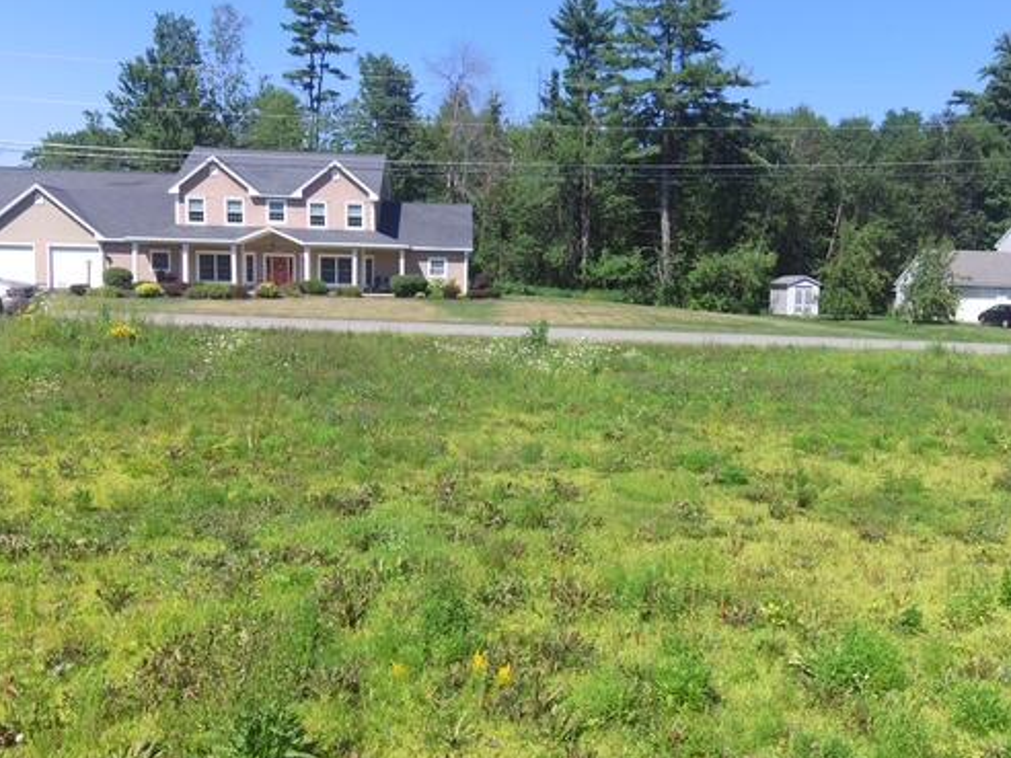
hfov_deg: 66.9
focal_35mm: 26
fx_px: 759
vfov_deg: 53.1
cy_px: 370
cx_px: 590
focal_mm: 3.61
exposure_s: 1/722
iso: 100
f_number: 2.8
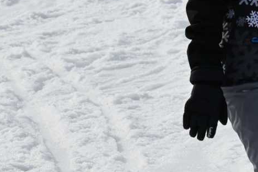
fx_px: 4751
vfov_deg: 2.1
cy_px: 111
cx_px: 406
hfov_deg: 3.1
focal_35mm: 663
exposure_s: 1/500
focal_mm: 115
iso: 100
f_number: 8
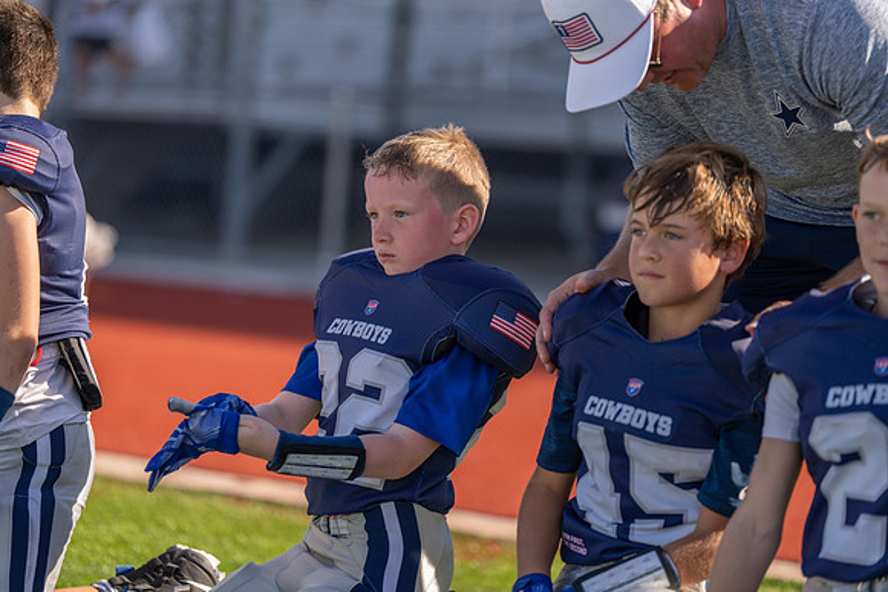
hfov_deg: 13.5
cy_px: 296
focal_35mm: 152
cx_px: 444
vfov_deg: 9.0
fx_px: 3750
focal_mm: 152
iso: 100
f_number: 2.8
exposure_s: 1/800
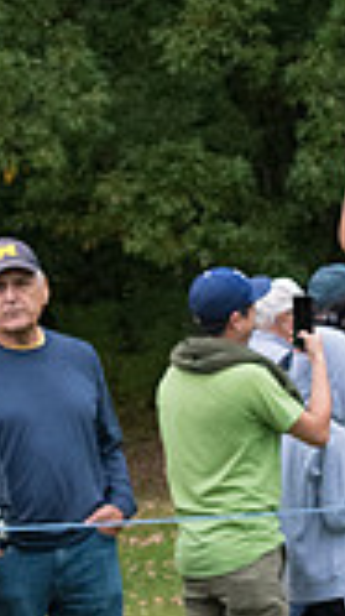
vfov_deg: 13.3
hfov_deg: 7.3
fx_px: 2643
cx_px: 529
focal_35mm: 162
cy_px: 252
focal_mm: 38
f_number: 5.6
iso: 3200
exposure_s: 1/1600
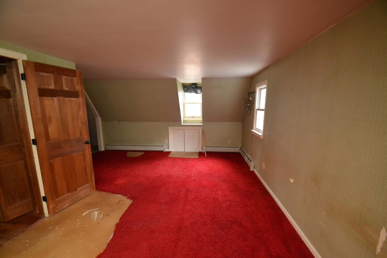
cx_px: 194
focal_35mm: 15
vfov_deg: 77.3
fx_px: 161
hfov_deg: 100.4
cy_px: 129
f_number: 3.5
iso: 3200
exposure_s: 1/60
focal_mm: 10
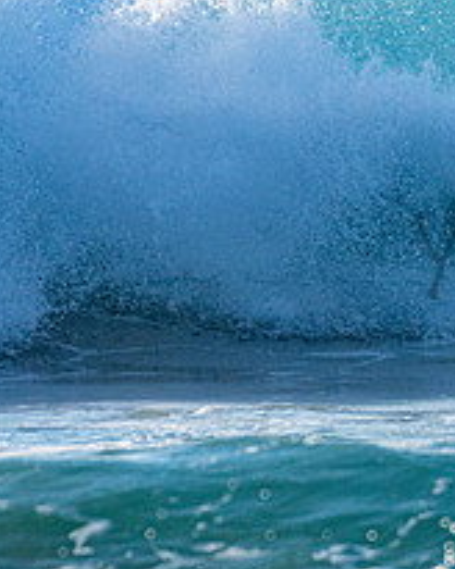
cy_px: 232
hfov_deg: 0.8
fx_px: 33480
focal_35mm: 1989
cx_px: 702
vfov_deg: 1.0
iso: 320
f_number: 5.6
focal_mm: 500
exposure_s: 1/1250
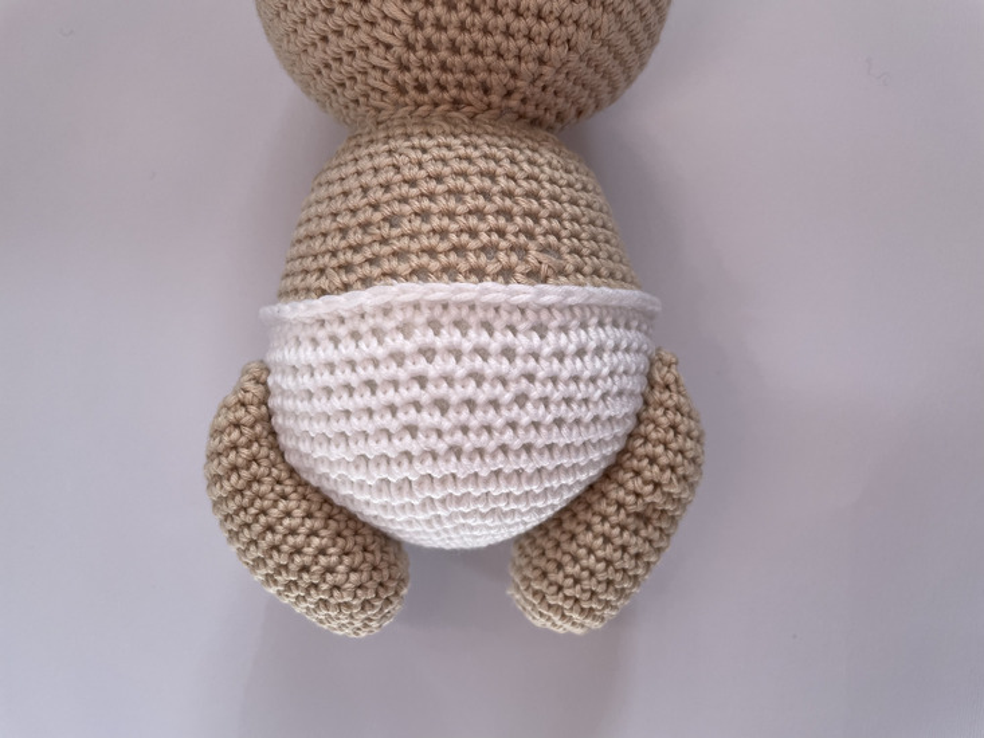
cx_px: 492
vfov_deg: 53.1
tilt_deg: -88.9
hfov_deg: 67.3
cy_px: 369
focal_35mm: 26
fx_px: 739
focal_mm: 4.2
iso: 80
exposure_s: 1/121
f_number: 1.6
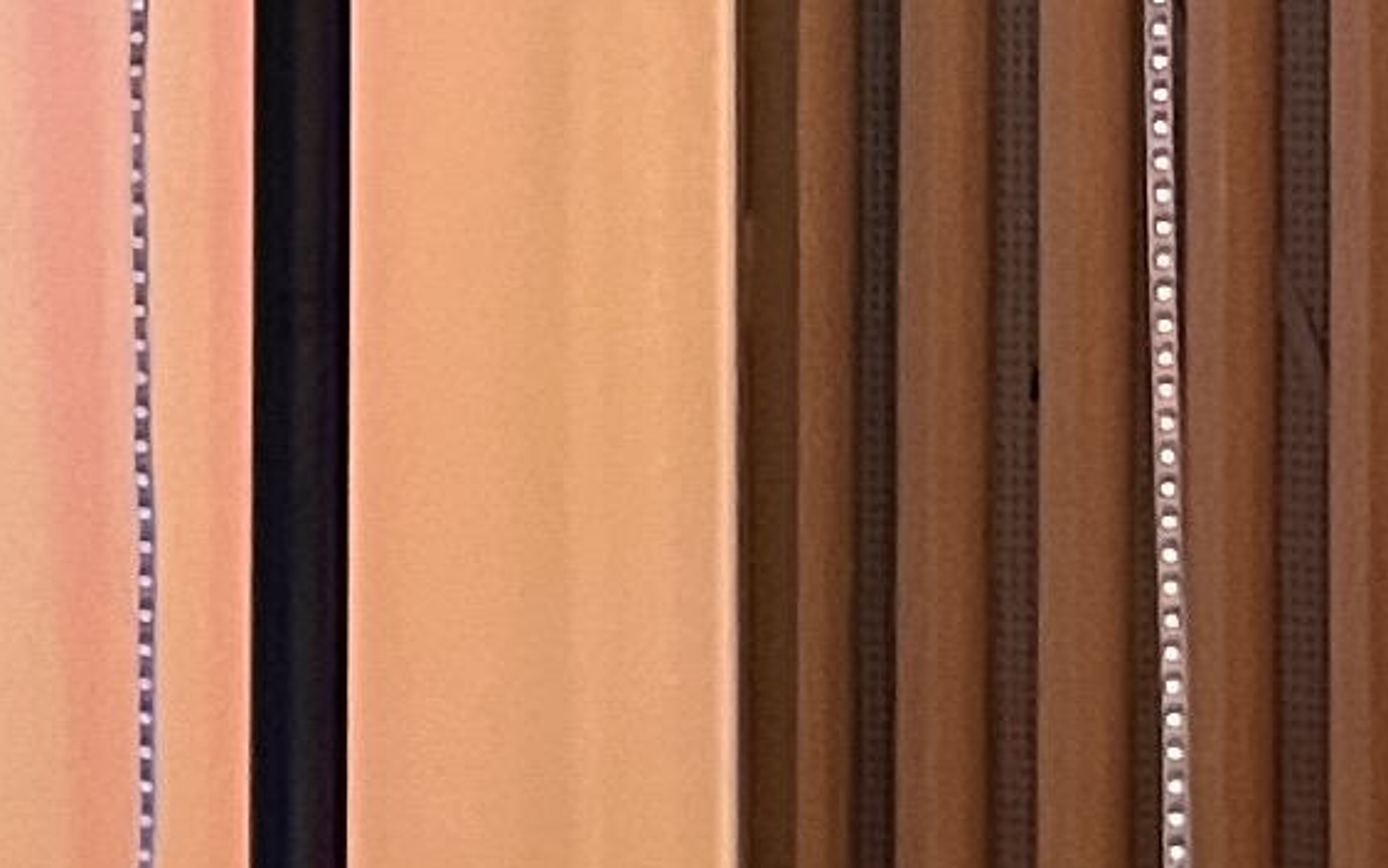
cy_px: -479
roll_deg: +1.1
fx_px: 7455
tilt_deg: +2.4
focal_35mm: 197
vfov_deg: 6.6
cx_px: 1253
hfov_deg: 10.6
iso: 500
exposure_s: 1/53
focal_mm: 5.1
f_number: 1.6
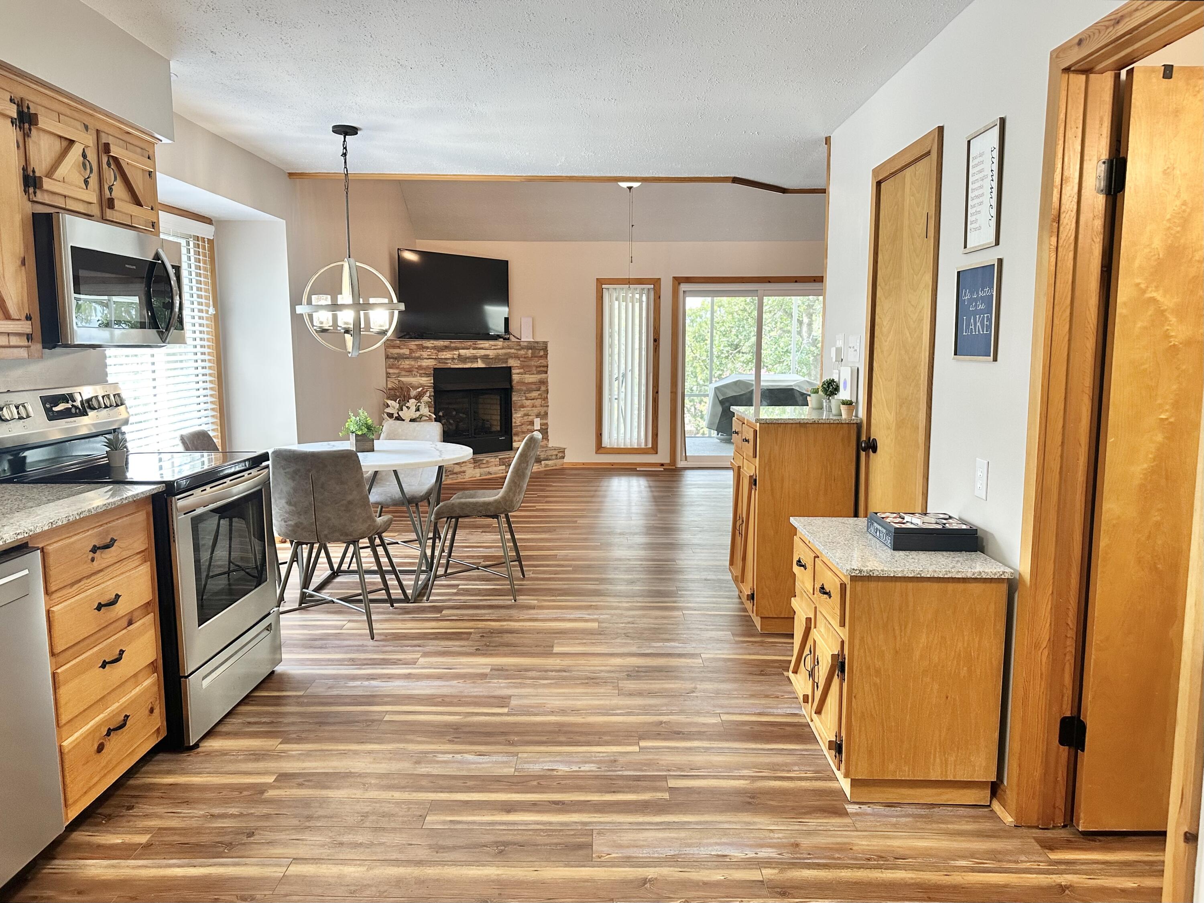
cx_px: 602
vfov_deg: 56.8
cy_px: 452
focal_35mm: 24
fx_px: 835
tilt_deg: -6.7
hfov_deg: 71.6
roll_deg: +0.0
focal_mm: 6.86
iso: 200
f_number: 1.78
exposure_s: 1/120
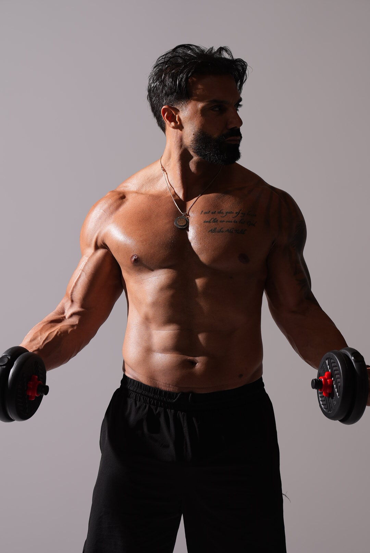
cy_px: 276
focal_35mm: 197
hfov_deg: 7.0
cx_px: 185
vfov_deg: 10.4
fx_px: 3032
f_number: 3.5
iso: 100
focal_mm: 197
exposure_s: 1/250
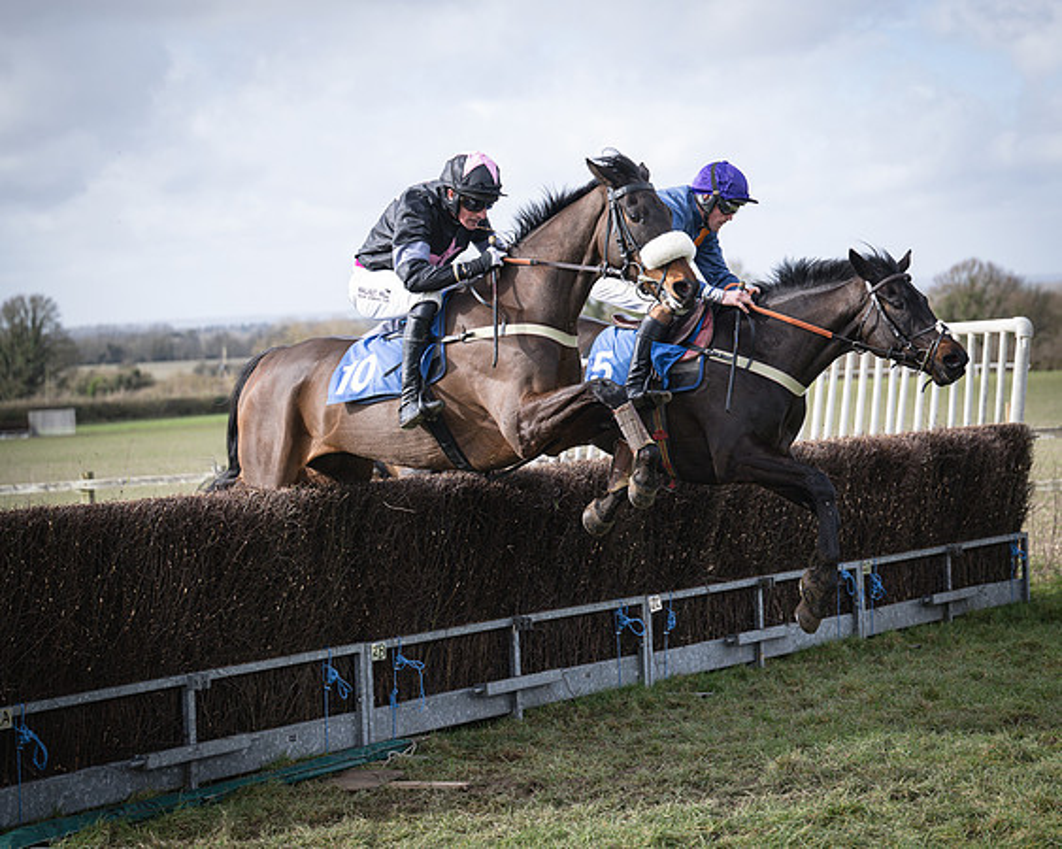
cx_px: 534
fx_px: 2477
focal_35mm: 79
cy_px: 424
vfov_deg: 19.4
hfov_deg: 24.2
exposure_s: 1/1600
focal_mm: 70
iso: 250
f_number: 3.2
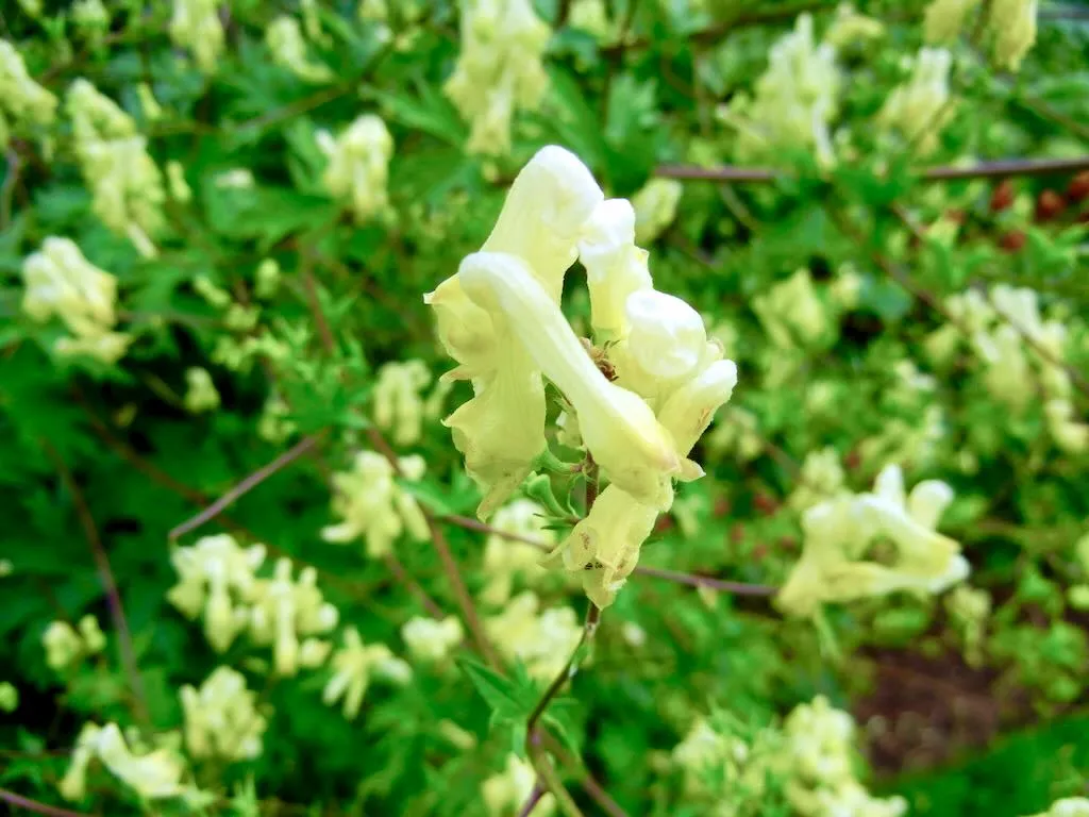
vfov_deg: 46.8
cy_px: 408
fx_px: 944
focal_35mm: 30
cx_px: 544
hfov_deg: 60.0
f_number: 3.5
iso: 160
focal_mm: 5.4
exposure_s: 1/203
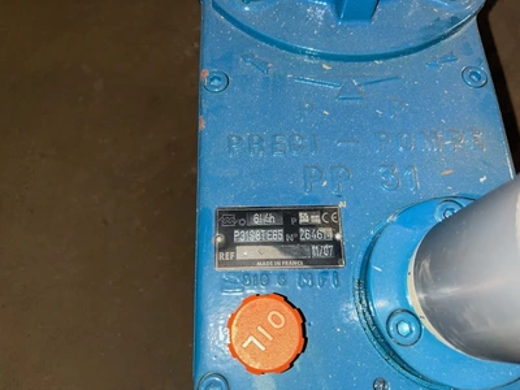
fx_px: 391
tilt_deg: -70.4
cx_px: 260
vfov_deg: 53.1
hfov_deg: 67.3
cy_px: 195
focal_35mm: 26
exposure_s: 1/49
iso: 32
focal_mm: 5.1
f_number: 1.6
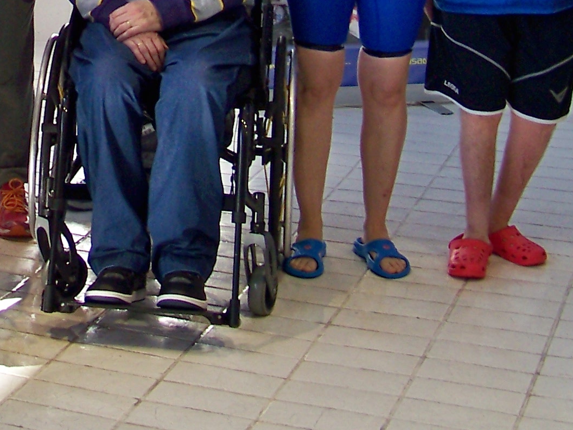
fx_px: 1887
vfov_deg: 12.5
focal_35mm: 114
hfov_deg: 16.7
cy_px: -165
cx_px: -57
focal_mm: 5.85
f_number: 2.8
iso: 80
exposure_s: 1/80
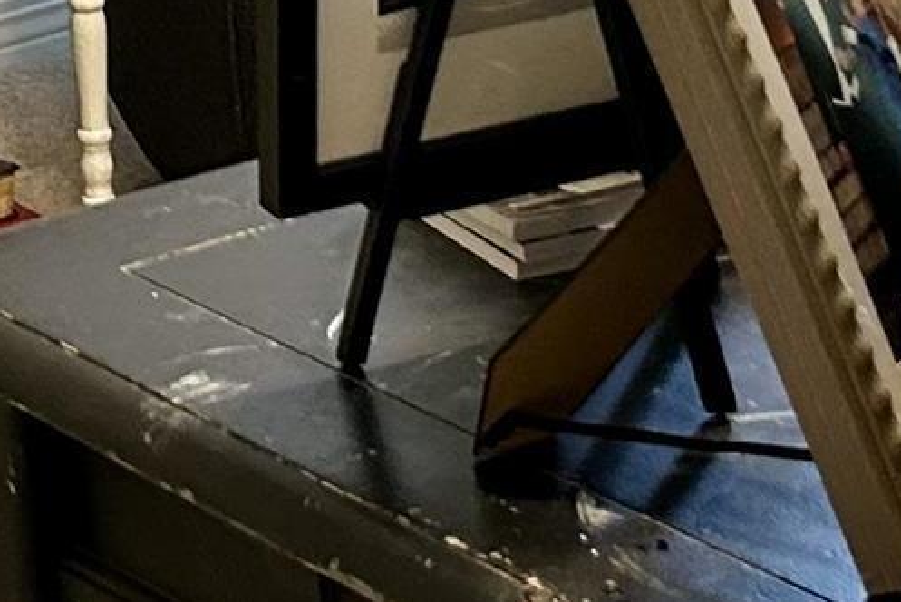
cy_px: -504
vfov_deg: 7.9
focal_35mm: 167
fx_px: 4182
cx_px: -326
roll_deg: +4.6
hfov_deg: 11.9
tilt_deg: -10.7
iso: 250
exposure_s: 1/60
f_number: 1.5
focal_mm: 5.7
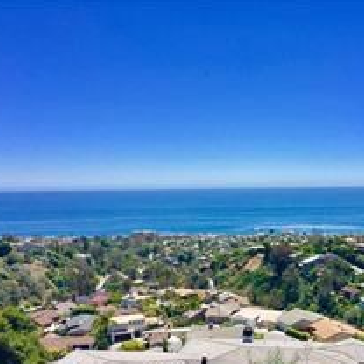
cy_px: 220
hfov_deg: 39.5
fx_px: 500
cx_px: 244
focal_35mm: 42
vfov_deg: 39.8
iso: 32
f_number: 2.2
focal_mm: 4.15
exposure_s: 1/2639
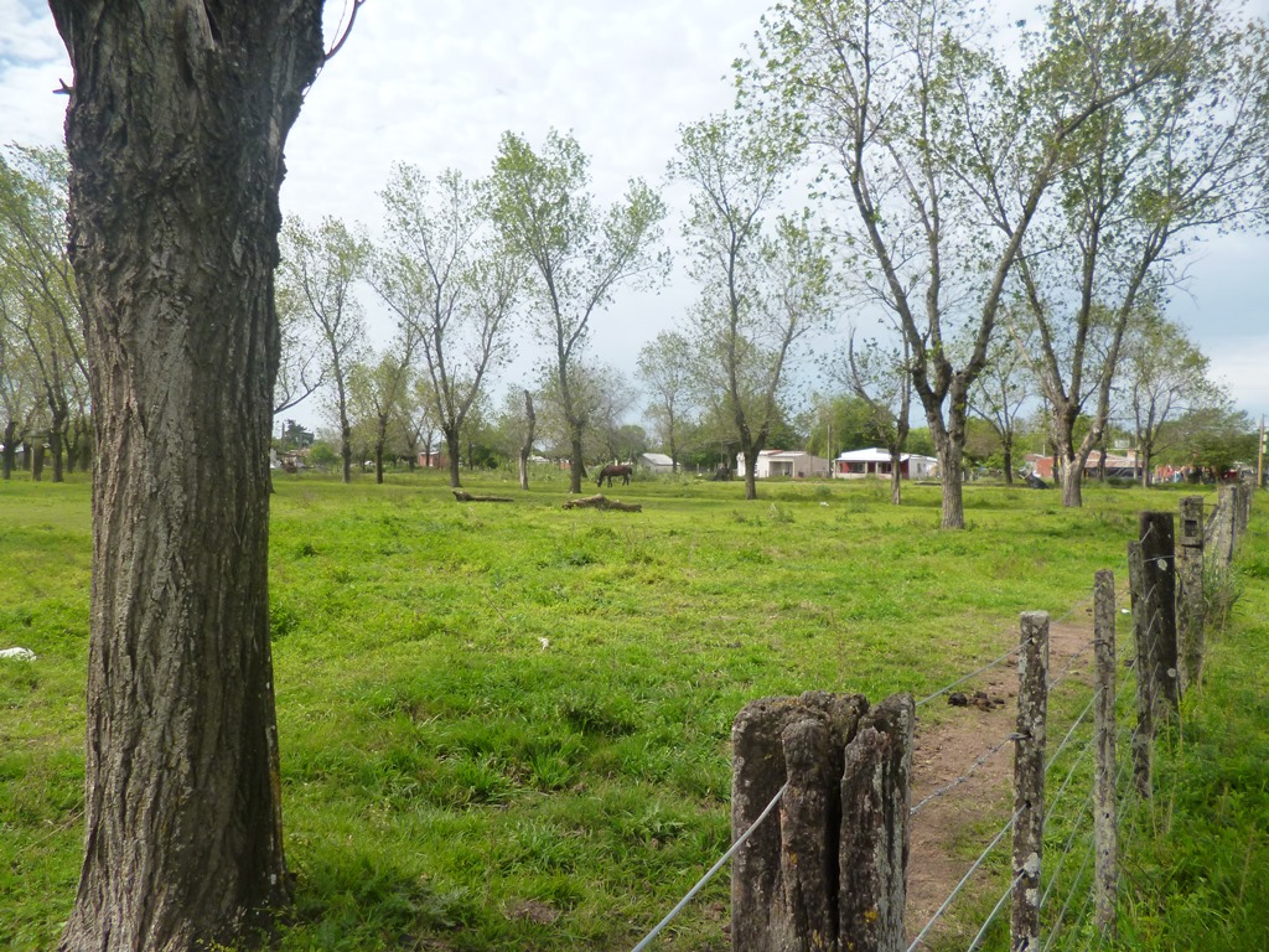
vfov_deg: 56.8
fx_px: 880
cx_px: 634
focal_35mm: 24
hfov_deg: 71.6
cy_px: 476
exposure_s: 1/1600
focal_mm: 4.3
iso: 160
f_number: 2.5
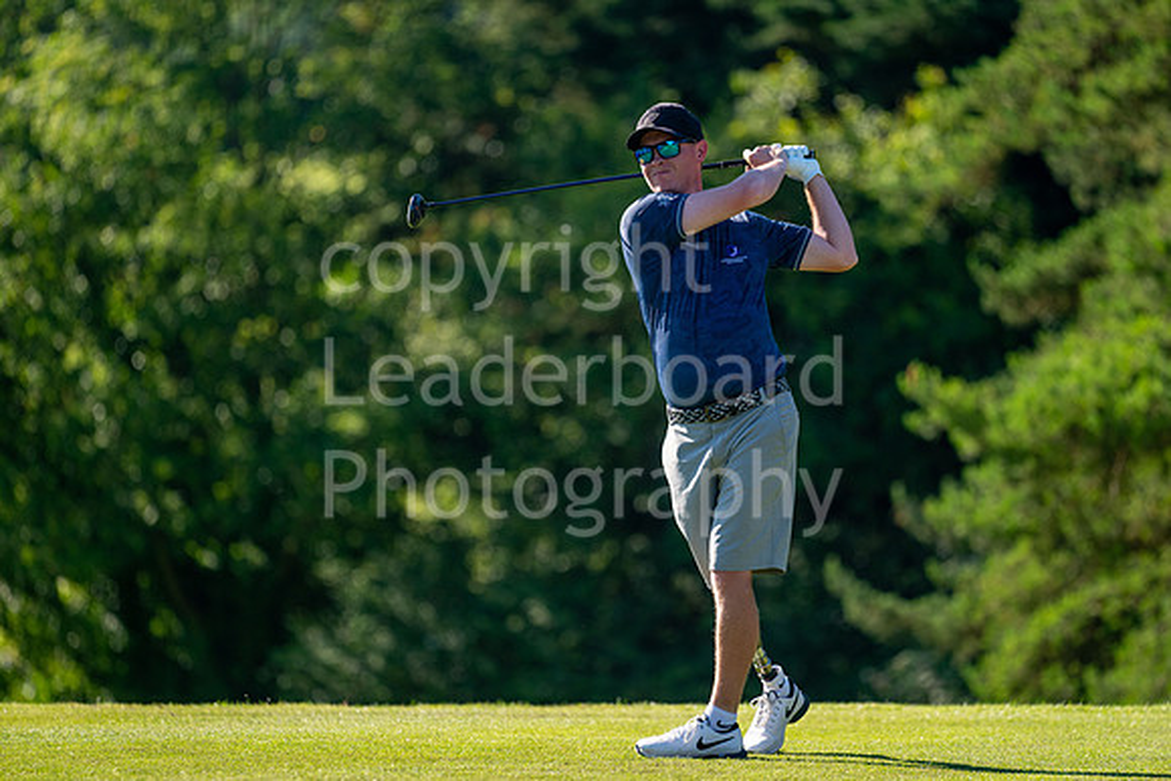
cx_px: 586
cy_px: 390
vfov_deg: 4.6
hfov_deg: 6.9
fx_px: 9760
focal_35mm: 300
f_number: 4.5
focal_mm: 300
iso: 250
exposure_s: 1/1000
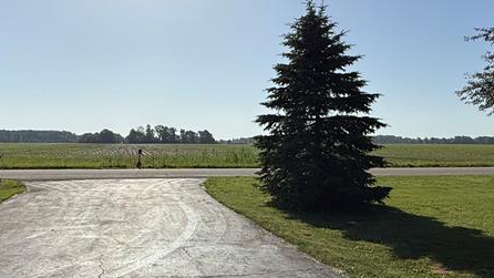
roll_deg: -0.1
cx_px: 217
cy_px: 70
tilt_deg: +8.5
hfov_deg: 56.5
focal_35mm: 35
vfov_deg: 33.1
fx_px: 459
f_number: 2.2
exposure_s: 1/6173
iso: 40
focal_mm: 2.22
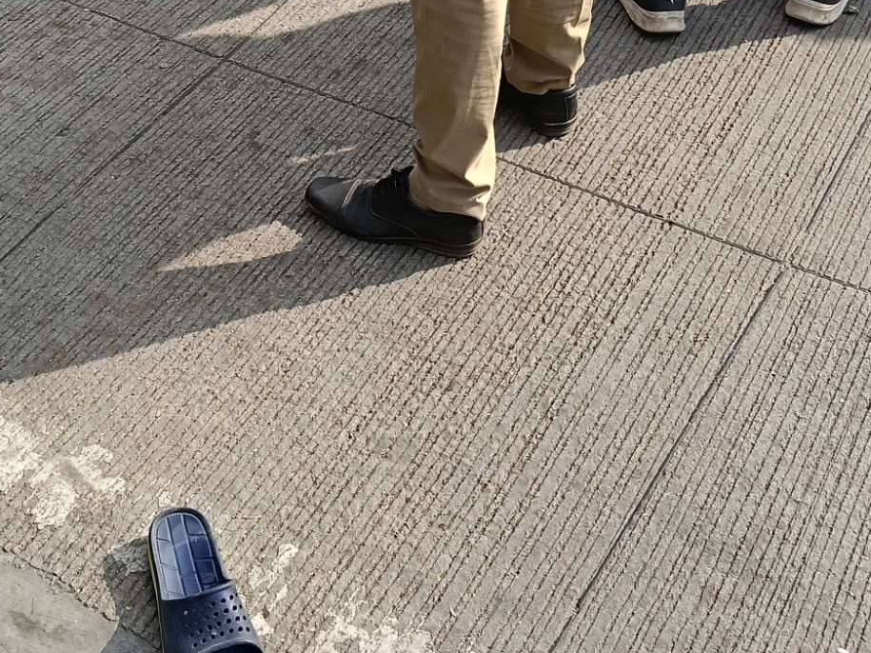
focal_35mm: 59
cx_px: 274
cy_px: 95
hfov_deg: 32.4
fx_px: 1484
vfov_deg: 24.3
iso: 50
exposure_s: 1/193
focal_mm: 3.98
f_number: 1.8
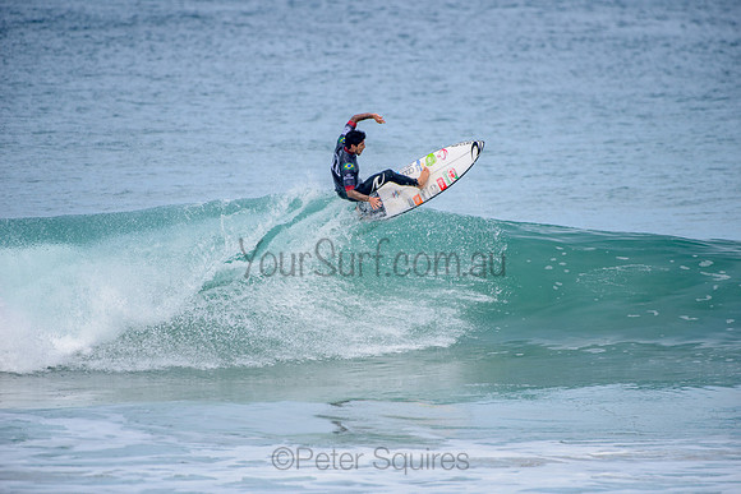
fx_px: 10294
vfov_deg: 2.8
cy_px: 247
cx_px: 370
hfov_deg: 4.1
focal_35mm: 500
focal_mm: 500
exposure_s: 1/2000
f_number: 5.6
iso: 250
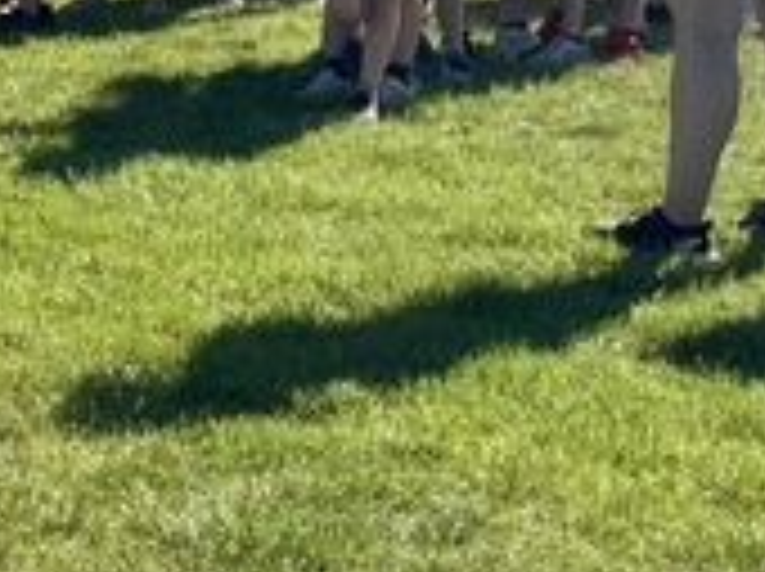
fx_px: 3465
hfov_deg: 10.9
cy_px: 54
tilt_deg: -6.8
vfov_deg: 9.4
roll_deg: -1.2
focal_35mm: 157
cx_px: -990
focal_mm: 5.1
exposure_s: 1/4484
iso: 50
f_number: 1.6
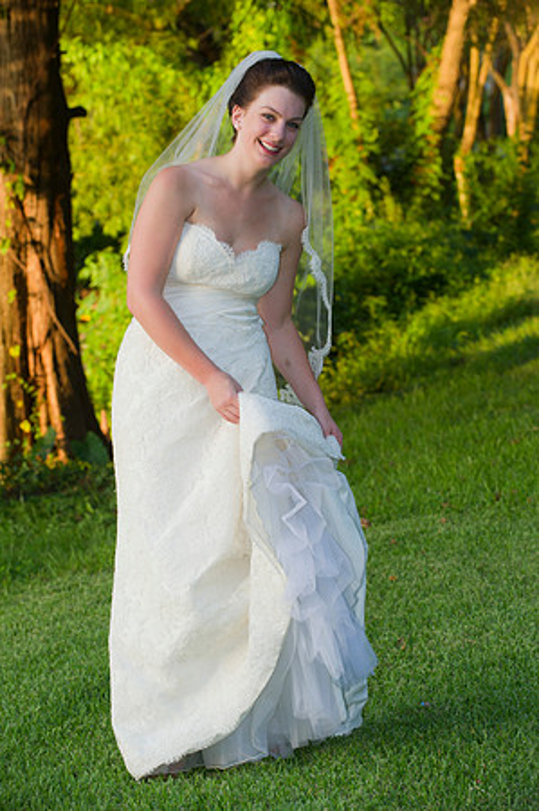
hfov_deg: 11.8
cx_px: 270
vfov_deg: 17.7
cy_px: 406
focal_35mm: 116
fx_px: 2611
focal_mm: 116
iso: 400
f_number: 5.6
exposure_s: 1/125
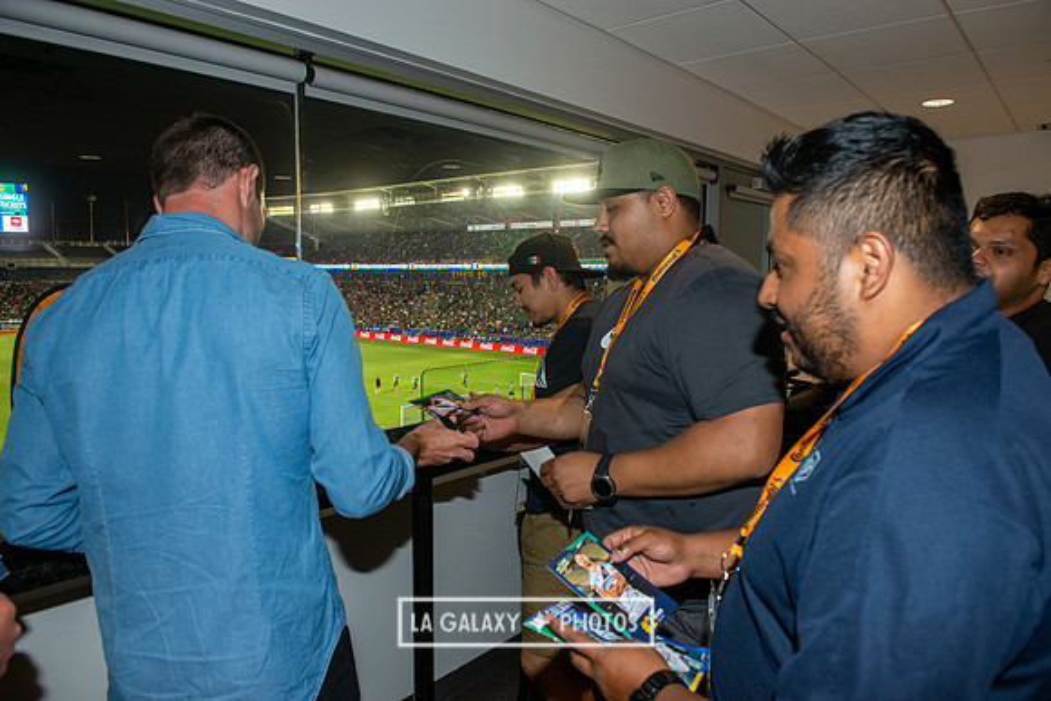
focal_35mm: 24
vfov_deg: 53.2
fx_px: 701
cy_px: 350
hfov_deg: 73.7
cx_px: 526
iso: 640
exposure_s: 1/80
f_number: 6.3
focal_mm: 24
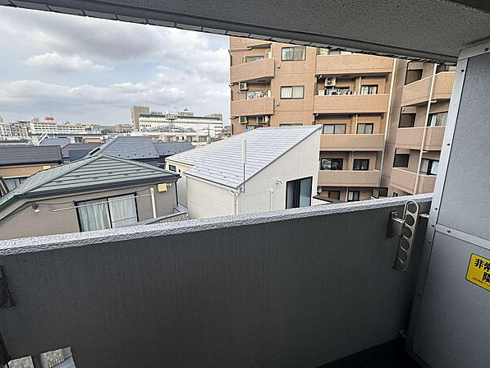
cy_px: 181
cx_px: 247
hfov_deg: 98.2
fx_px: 212
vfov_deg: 81.8
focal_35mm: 15
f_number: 2.2
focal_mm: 2.22
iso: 40
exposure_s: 1/207
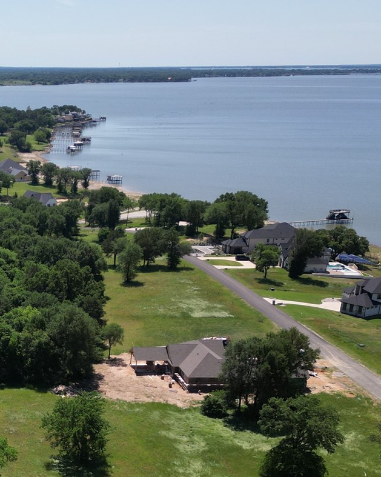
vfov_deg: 30.3
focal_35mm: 61
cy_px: 378
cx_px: -75
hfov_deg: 23.0
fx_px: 860
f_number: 1.7
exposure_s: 1/3200
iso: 120
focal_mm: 6.72
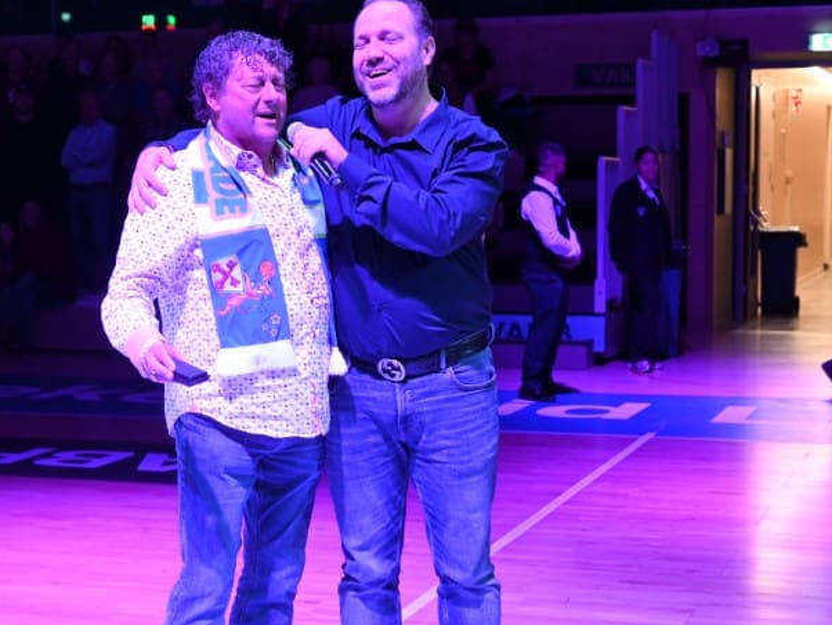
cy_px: 387
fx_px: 1900
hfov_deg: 24.6
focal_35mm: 79
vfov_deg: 18.6
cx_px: 282
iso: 1250
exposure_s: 1/125
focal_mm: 43
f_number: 5.3
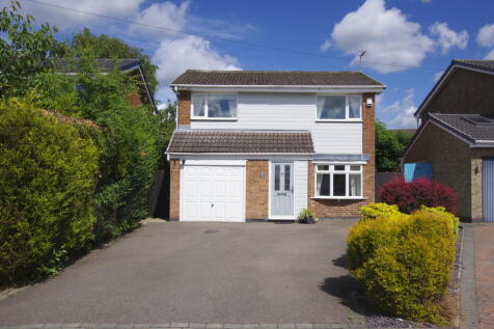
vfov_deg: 43.6
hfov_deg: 61.9
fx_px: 412
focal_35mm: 30
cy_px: 164
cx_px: 247
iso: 200
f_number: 13
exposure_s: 1/160
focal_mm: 20
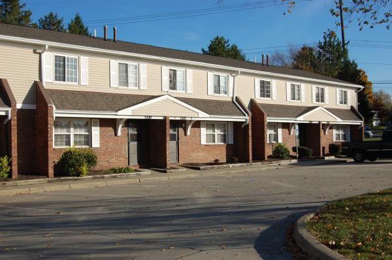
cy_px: 130
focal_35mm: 46
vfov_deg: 28.8
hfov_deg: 42.4
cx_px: 196
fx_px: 506
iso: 200
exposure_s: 1/400
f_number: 10
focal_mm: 31
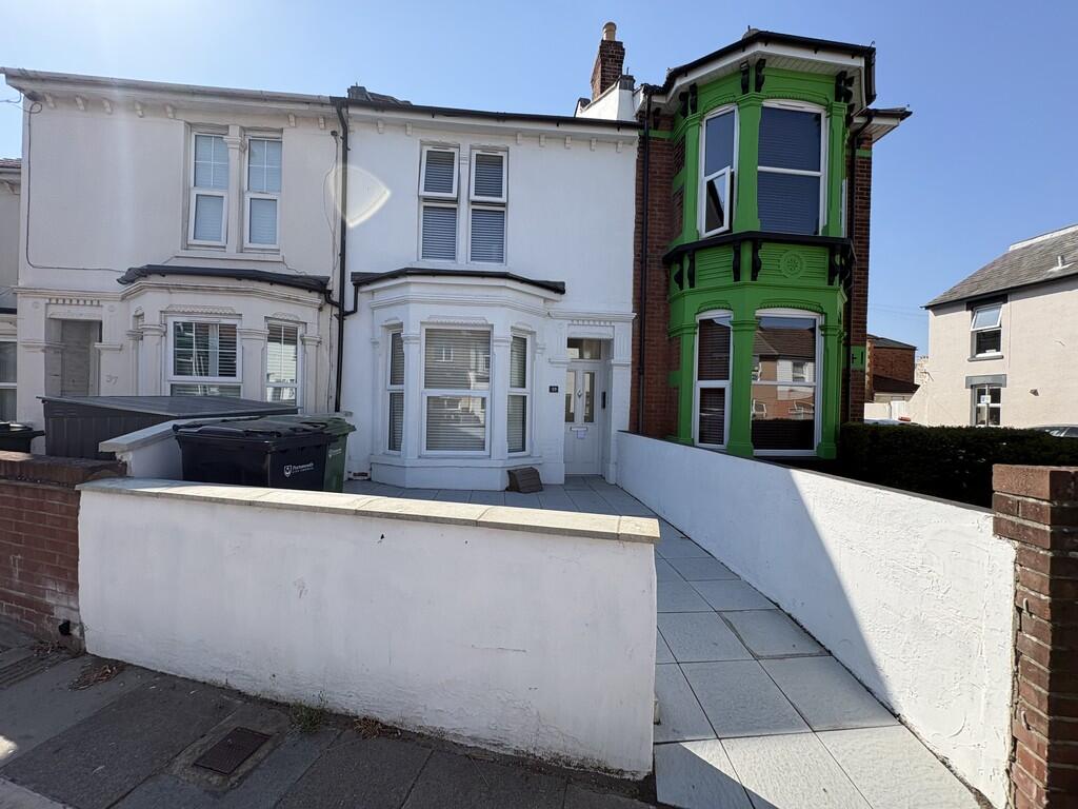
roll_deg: -0.1
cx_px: 539
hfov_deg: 102.1
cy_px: 404
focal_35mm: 14
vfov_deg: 85.7
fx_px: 436
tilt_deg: +1.2
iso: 40
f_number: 2.2
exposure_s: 1/1063
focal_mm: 2.22
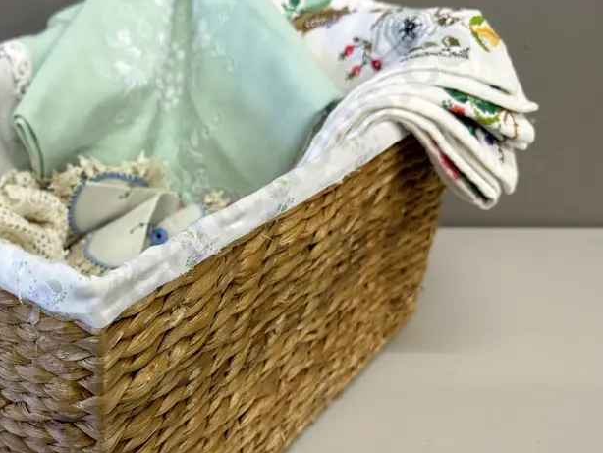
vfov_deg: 35.8
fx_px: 697
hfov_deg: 44.9
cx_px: 139
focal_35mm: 40
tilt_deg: -30.5
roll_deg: +0.5
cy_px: 281
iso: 100
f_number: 1.78
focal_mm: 6.86
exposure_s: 1/100
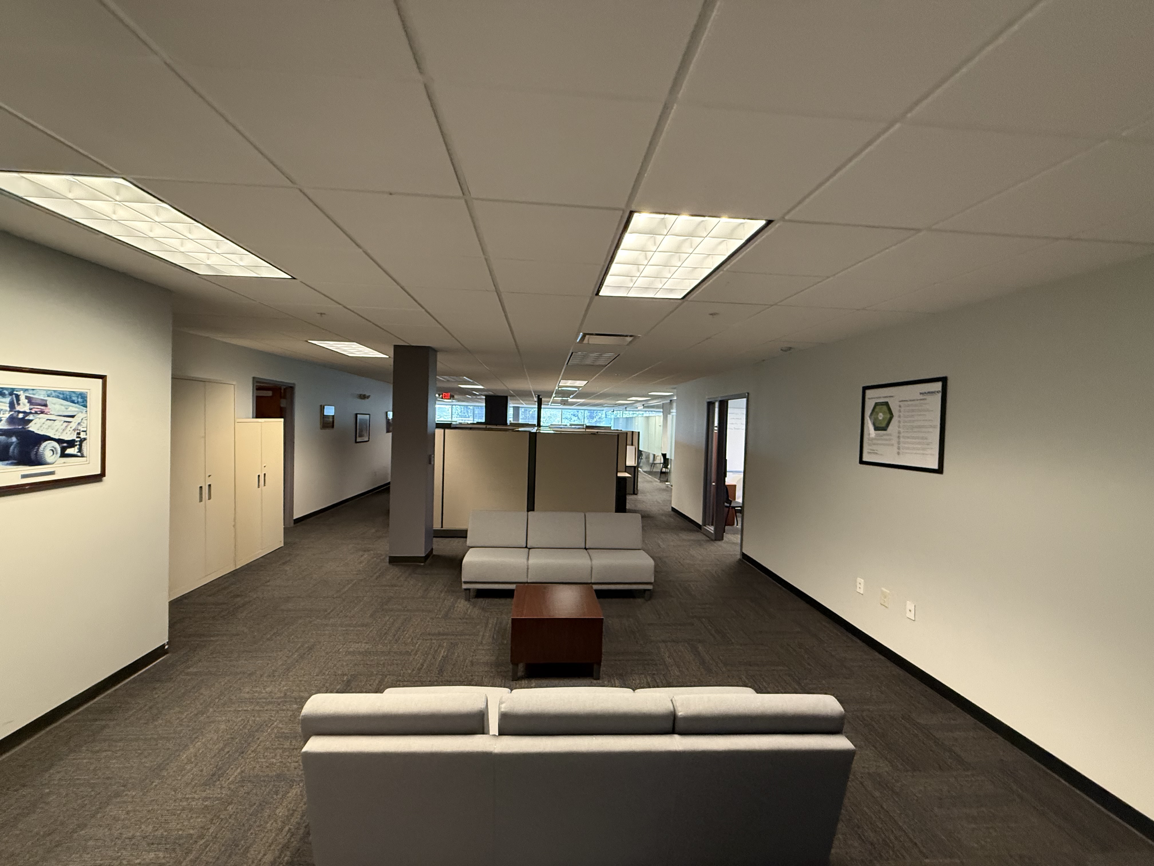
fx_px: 467
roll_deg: -0.5
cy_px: 433
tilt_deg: -1.3
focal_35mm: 14
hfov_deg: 102.1
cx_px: 577
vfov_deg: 85.7
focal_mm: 2.22
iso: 400
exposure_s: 1/60
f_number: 2.2
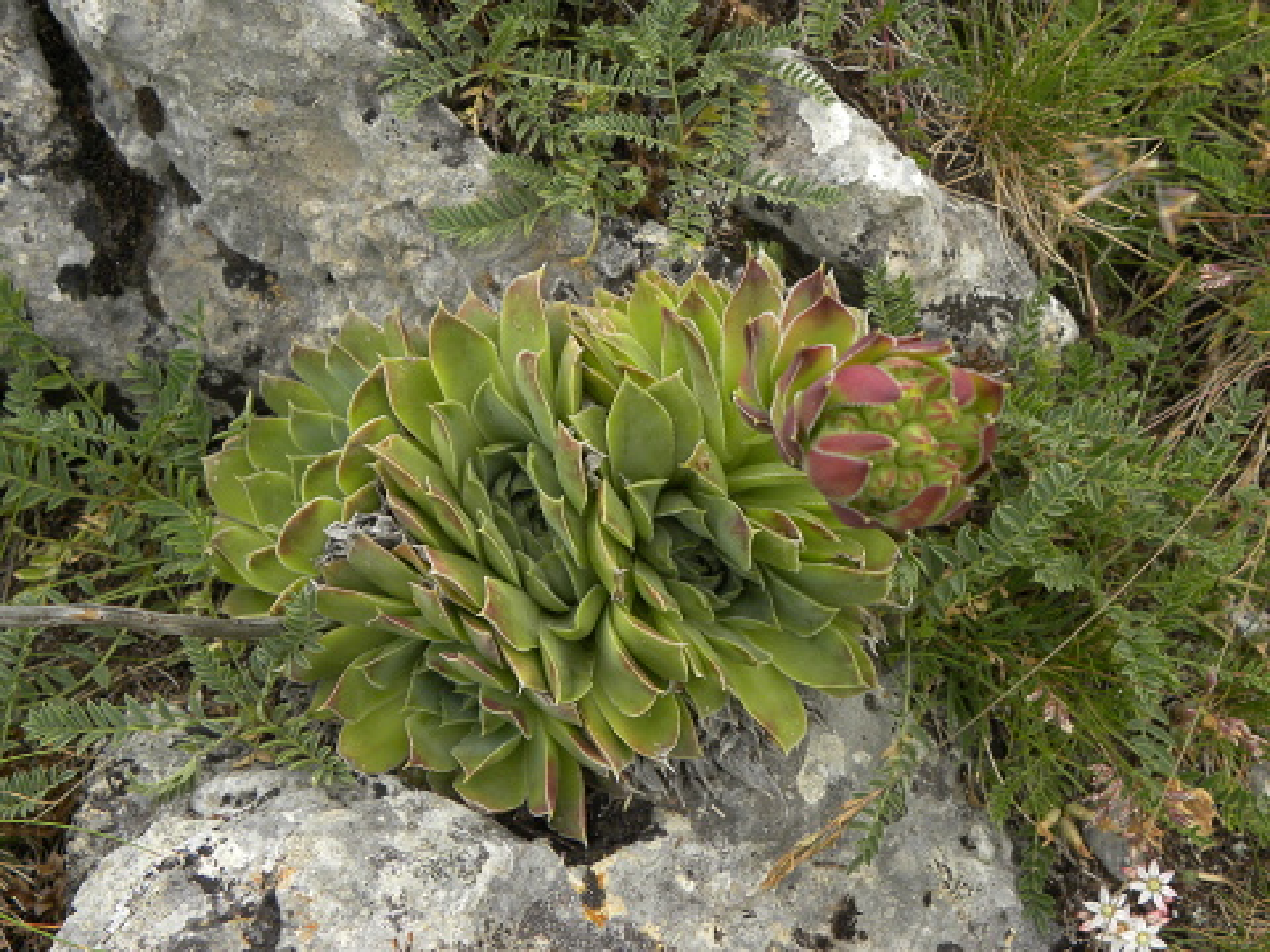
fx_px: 1688
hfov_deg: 41.2
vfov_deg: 31.5
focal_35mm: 46
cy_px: 476
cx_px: 635
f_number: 3.5
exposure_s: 1/250
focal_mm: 8.2
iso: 100
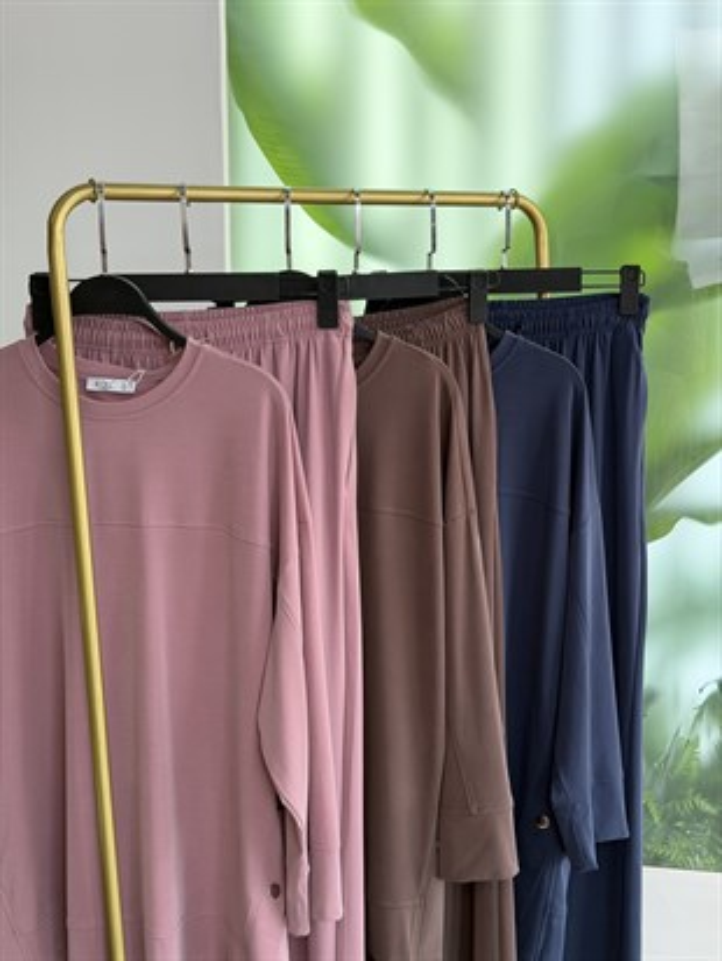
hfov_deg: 30.3
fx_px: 1334
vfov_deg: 39.6
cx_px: 361
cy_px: 480
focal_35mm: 48
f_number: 1.78
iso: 80
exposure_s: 1/239
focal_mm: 6.76
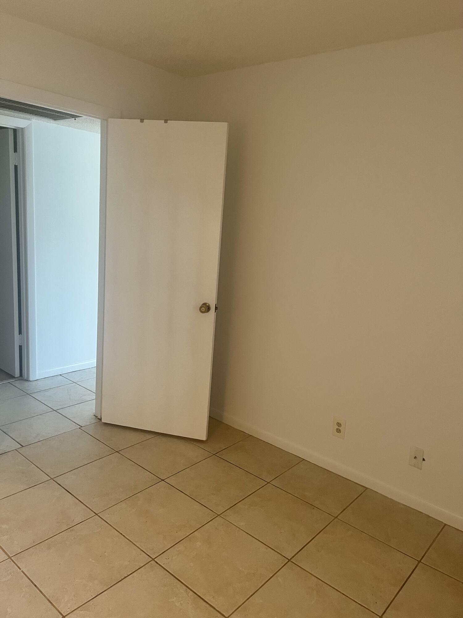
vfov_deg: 67.3
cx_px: 232
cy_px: 309
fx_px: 464
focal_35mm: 26
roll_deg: -3.0
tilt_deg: -10.6
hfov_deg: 53.1
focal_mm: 5.1
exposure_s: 1/60
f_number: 1.6
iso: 200
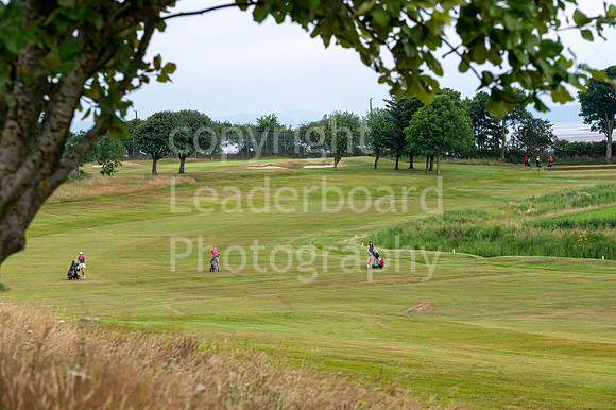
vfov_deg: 12.4
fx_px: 1881
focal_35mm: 110
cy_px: 205
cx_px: 308
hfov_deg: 18.6
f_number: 7.1
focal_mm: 110
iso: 640
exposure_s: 1/1000
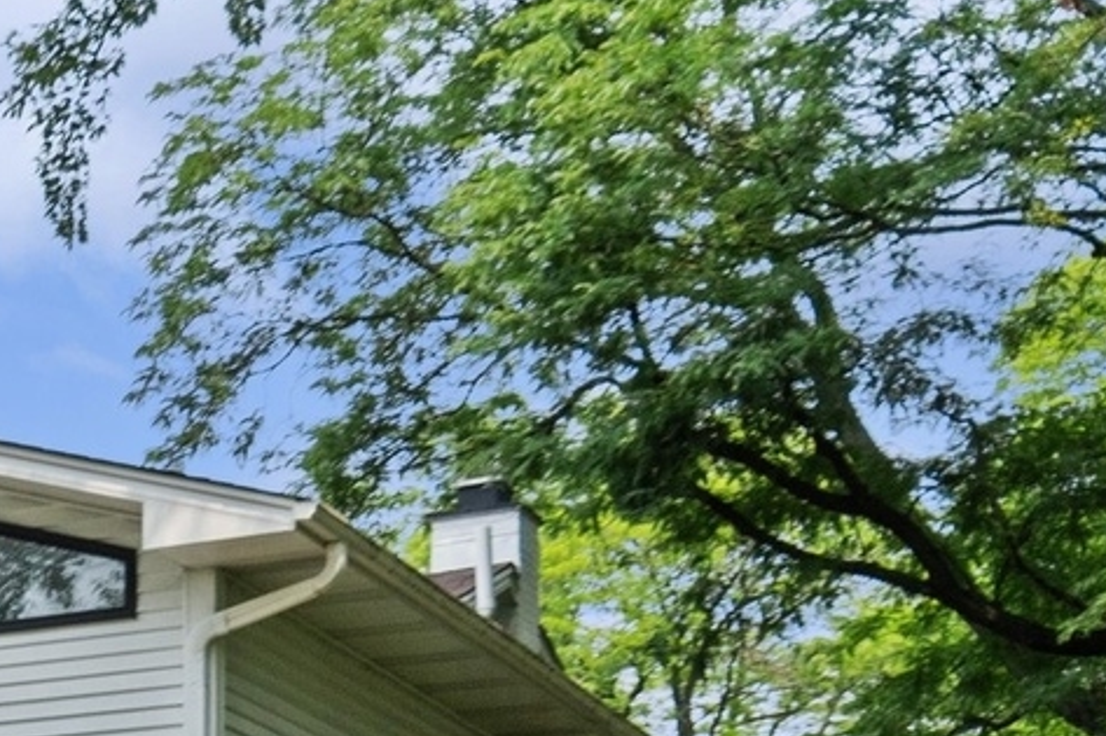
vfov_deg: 11.7
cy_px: 1009
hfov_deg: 15.9
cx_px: -751
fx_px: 3470
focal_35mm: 113
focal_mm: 22
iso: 200
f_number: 9
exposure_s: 1/640
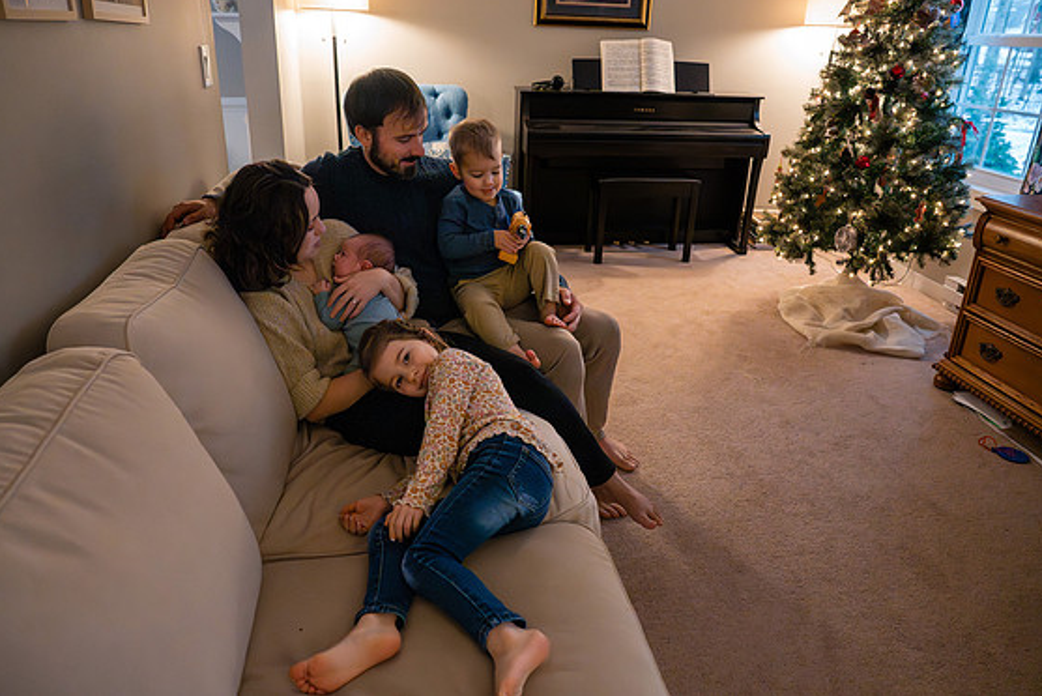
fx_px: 724
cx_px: 518
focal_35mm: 25
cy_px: 336
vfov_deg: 51.3
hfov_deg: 71.5
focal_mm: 24
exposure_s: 1/250
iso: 16000
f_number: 5
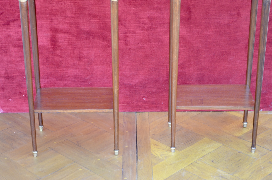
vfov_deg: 16.5
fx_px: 622
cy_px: 90
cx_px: 136
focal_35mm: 82
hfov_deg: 24.7
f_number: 5.6
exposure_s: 1/50
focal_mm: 55
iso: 800
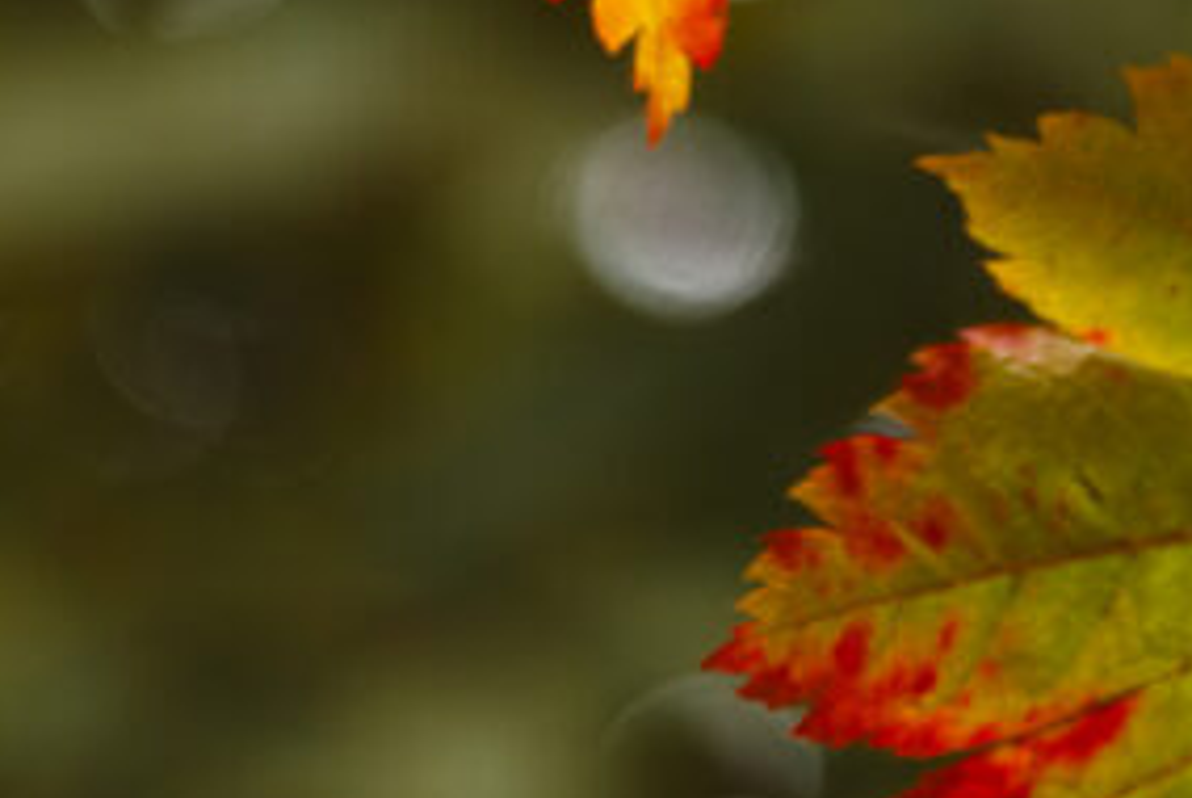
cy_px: -330
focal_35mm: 378
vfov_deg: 3.6
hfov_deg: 5.4
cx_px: 130
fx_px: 12529
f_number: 2.8
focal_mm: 70
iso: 100
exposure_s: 1/13
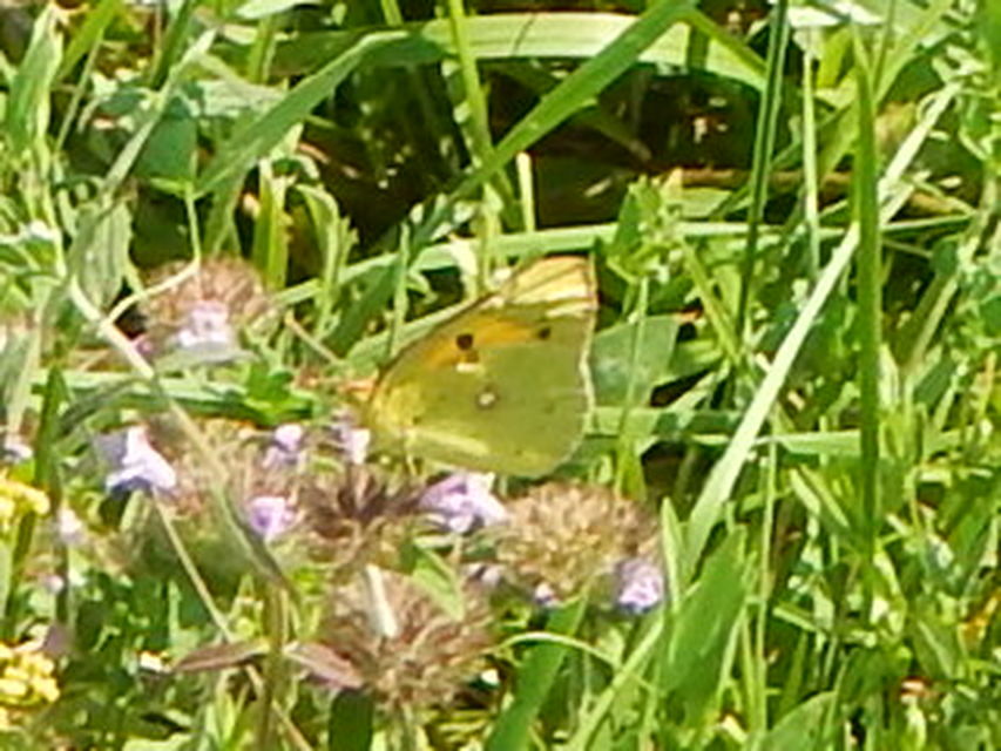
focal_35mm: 85
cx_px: 500
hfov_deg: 23.0
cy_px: 376
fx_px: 2458
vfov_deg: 17.4
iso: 125
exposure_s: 1/400
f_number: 4.3
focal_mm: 15.3
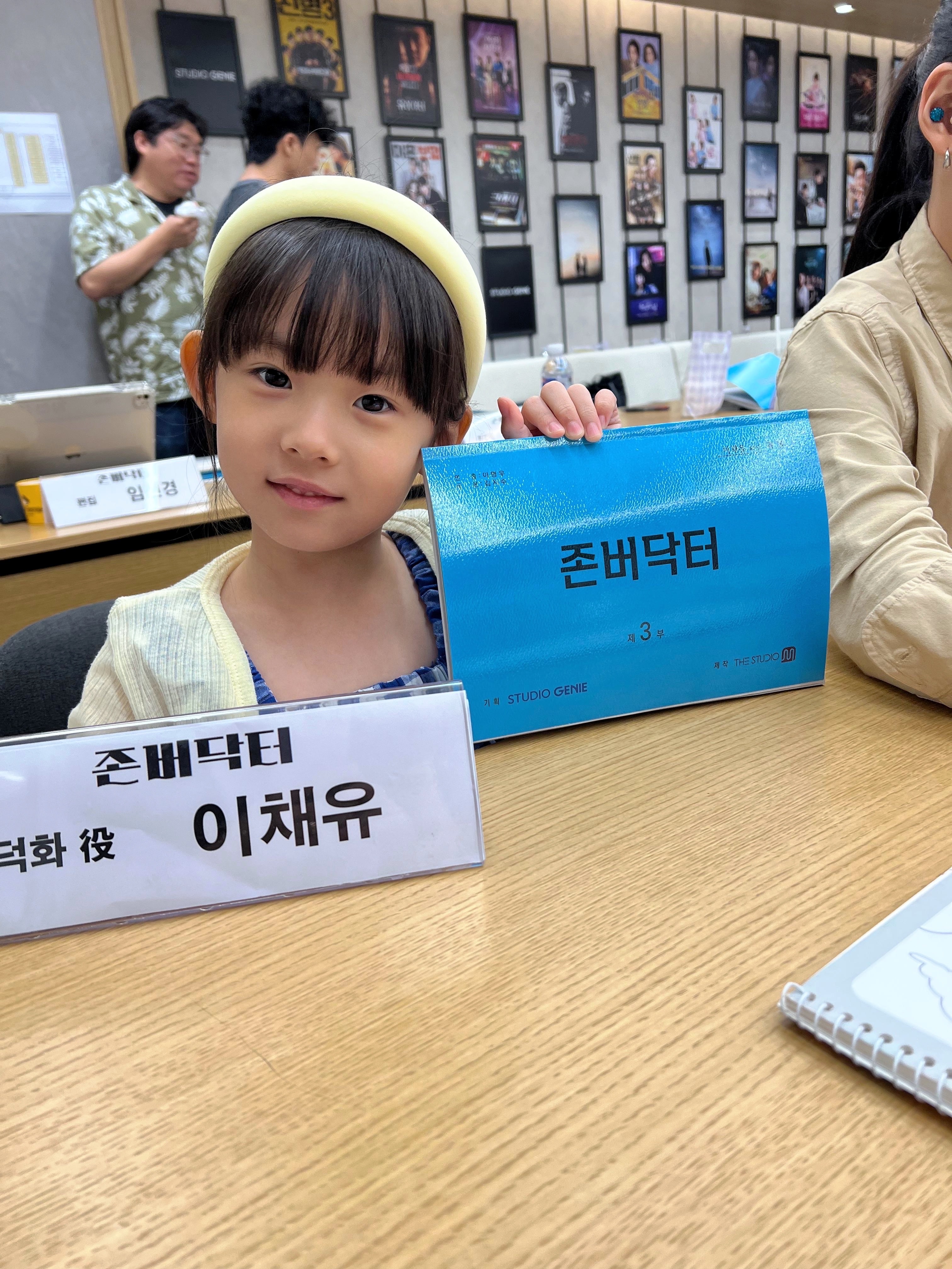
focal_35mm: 26
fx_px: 953
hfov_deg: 53.1
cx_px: 476
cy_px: 634
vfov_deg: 67.3
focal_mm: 5.7
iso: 80
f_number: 1.5
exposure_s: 1/120
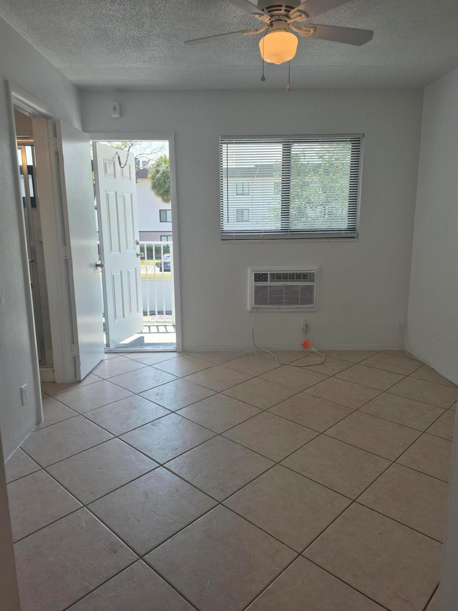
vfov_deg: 73.9
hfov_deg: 58.9
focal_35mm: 23
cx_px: 229
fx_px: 406
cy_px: 306
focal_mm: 5.4
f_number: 1.8
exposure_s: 1/263
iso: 25
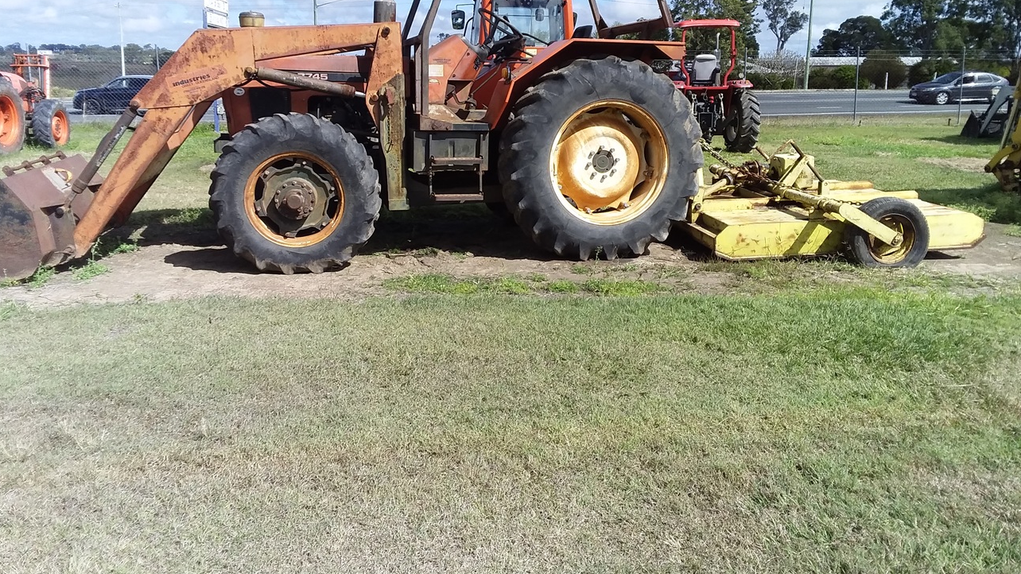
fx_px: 839
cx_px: 504
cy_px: 225
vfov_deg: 37.6
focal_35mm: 31
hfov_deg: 62.6
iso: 40
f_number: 1.9
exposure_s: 1/1522
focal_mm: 2.91
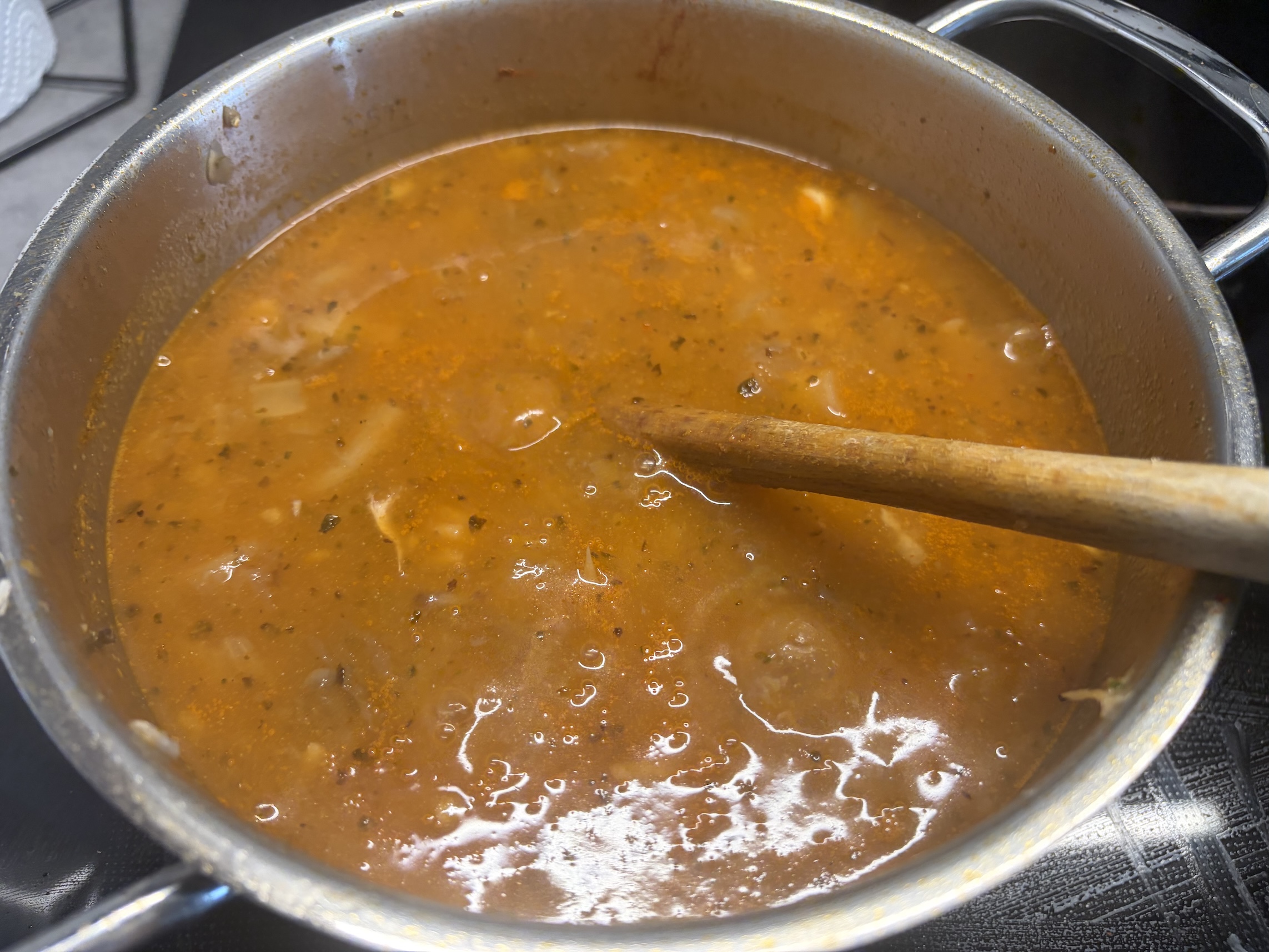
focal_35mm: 26
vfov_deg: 53.1
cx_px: 634
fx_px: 953
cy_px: 476
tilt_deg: -55.1
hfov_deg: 67.3
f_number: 1.6
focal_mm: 5.96
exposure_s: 1/93
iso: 125
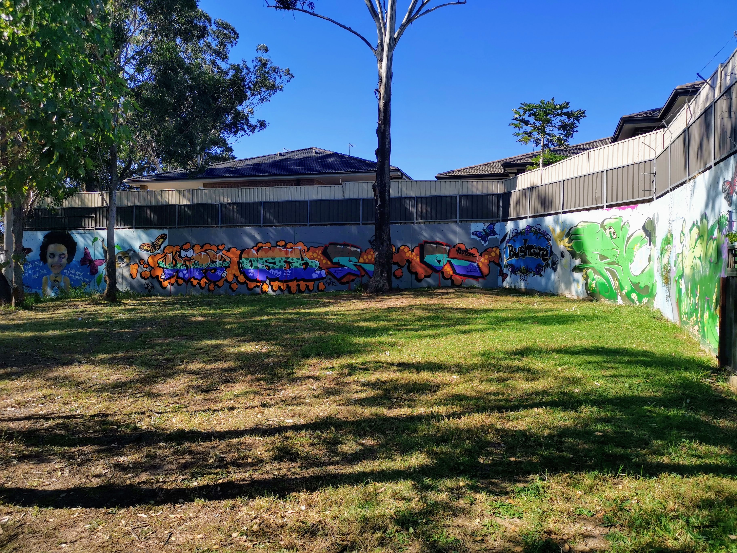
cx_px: 368
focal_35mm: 27
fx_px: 575
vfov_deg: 51.4
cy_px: 276
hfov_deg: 65.3
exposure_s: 1/1681
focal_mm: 5.58
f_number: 1.8
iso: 50
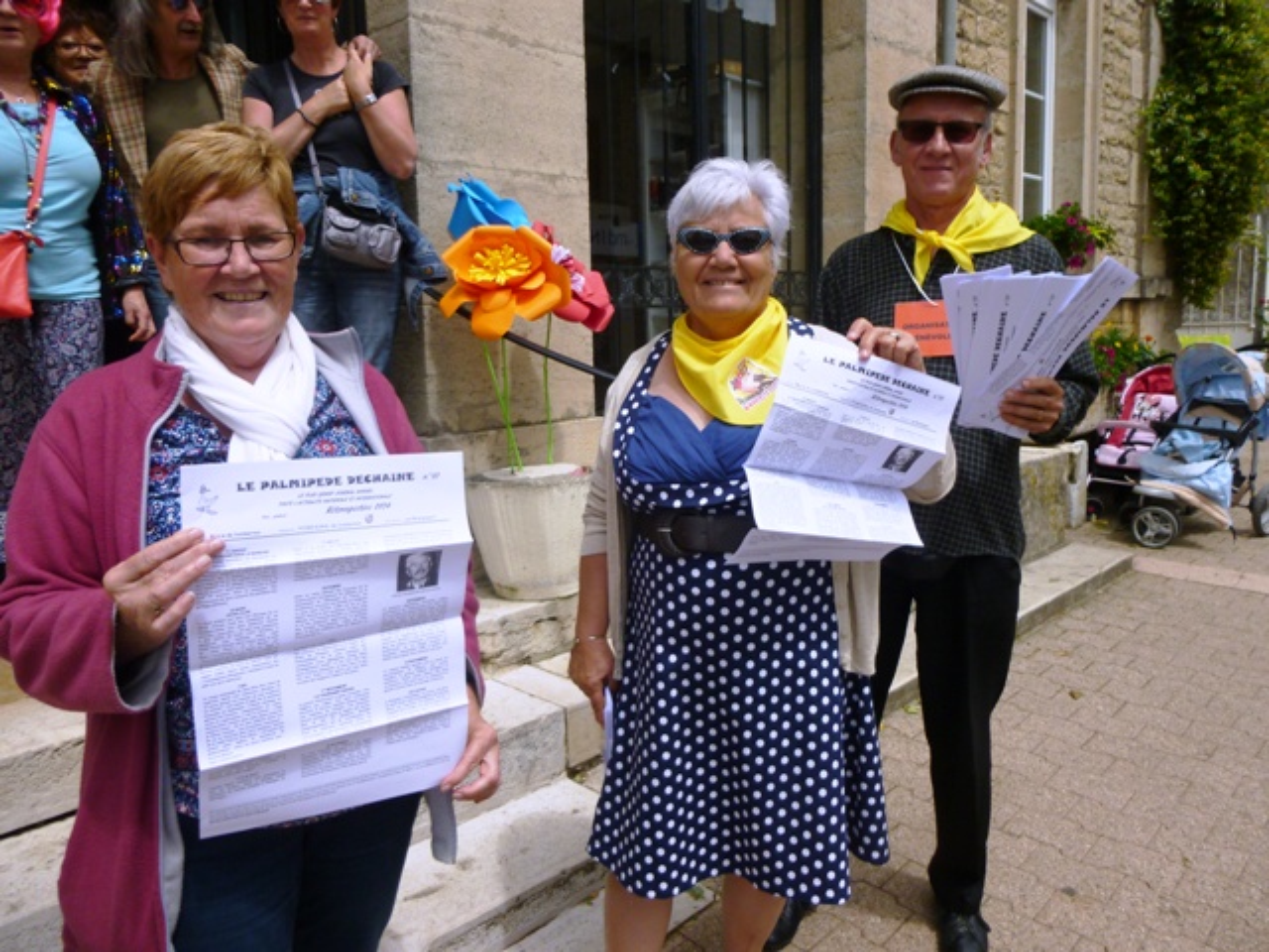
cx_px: 634
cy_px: 476
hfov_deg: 69.4
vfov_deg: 54.9
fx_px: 916
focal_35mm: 25
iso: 100
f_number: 9
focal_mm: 4.5
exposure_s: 1/200
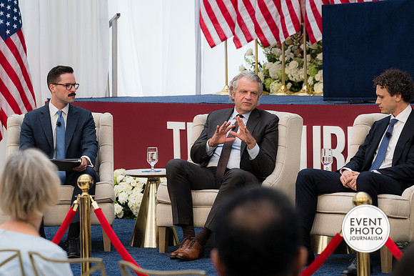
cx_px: 207
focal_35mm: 126
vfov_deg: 10.9
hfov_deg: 16.3
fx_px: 1448
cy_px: 138
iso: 220
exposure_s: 1/160
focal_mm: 84
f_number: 4
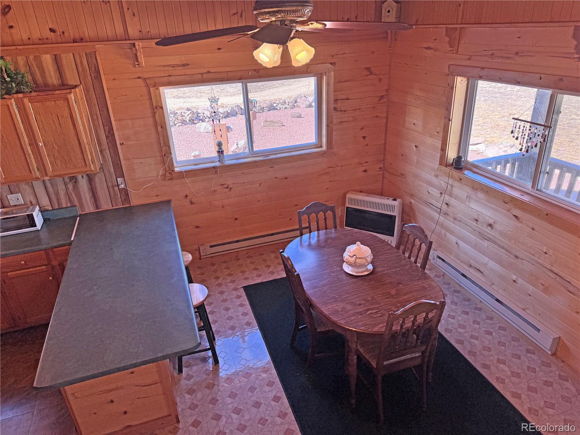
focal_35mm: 24
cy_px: 218
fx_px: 402
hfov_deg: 71.6
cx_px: 290
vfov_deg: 56.8
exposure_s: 1/488
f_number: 1.78
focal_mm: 6.76
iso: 80
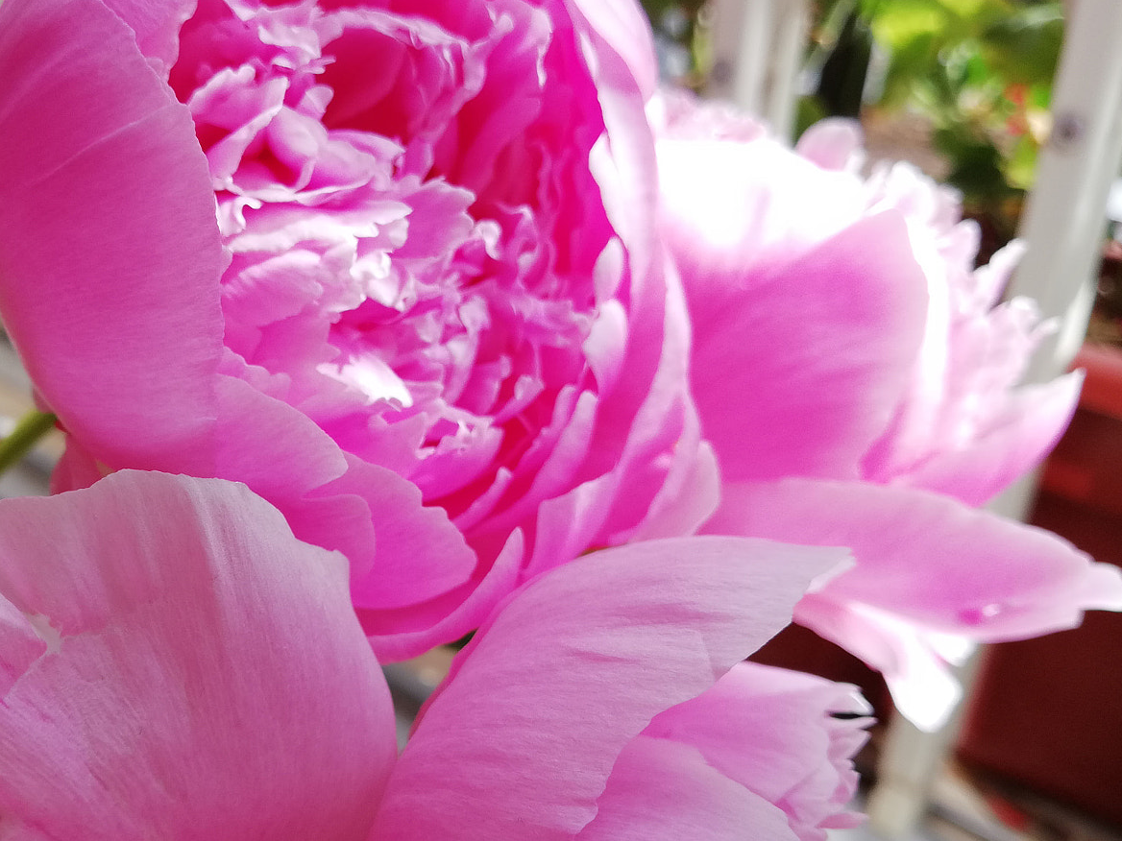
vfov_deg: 38.6
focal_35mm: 37
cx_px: 368
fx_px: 1199
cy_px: 489
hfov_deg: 49.2
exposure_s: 1/264
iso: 50
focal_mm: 3.81
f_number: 2.2
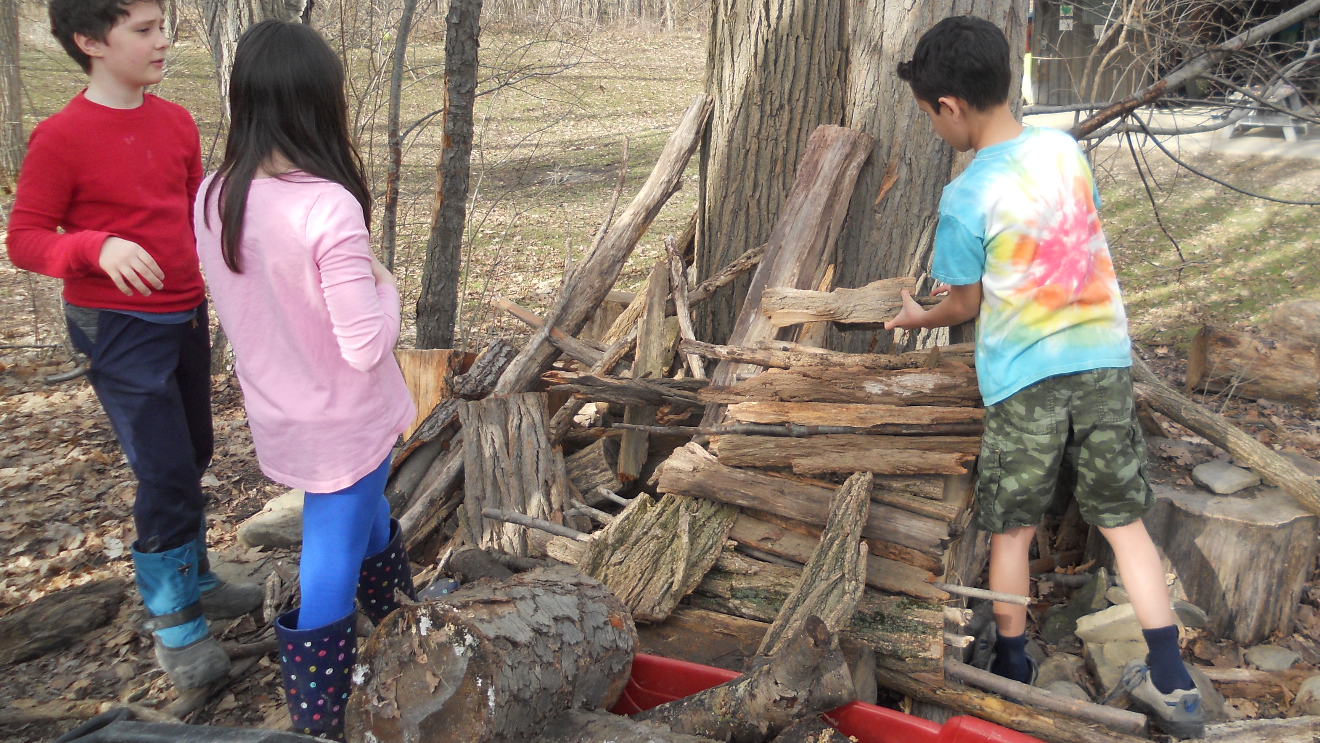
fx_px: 1190
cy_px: 269
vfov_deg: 34.4
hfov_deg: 57.8
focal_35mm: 34
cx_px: 753
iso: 80
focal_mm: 4.9
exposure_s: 1/250
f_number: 3.2
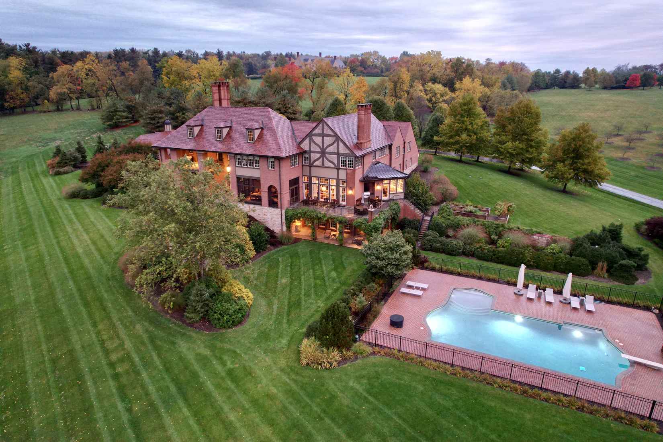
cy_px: 221
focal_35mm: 22
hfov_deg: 78.6
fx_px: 405
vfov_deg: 57.2
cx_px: 332
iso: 550
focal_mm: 8.38
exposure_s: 1/8
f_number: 2.8
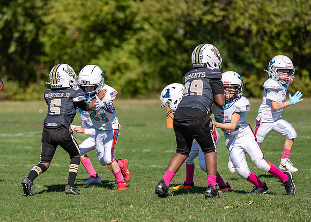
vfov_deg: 4.4
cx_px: 114
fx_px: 2891
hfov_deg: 6.2
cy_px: 125
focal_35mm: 327
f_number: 2.8
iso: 100
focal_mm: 200
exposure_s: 1/2500
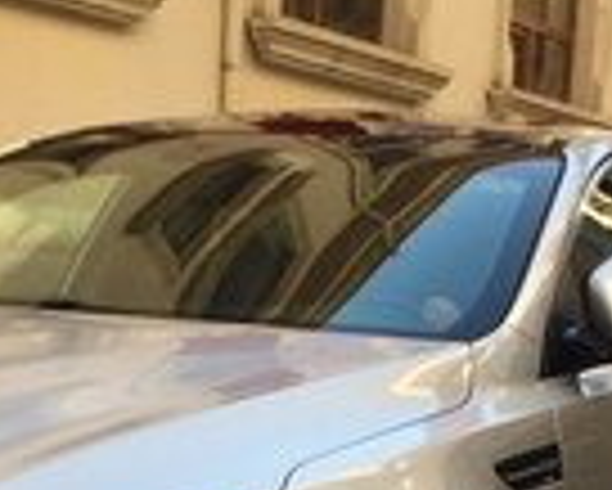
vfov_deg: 14.3
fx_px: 1867
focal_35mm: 103
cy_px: 661
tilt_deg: -10.8
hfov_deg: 18.5
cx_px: 176
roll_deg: -1.1
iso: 32
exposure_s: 1/402
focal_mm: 4.15
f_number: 2.2
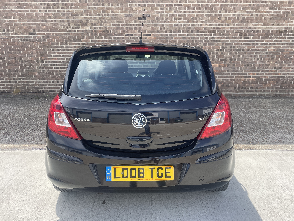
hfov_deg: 67.3
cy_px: 110
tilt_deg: -14.6
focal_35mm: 26
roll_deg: +0.2
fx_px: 221
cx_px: 147
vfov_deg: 53.1
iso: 32
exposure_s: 1/888
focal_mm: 4.2
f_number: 1.6
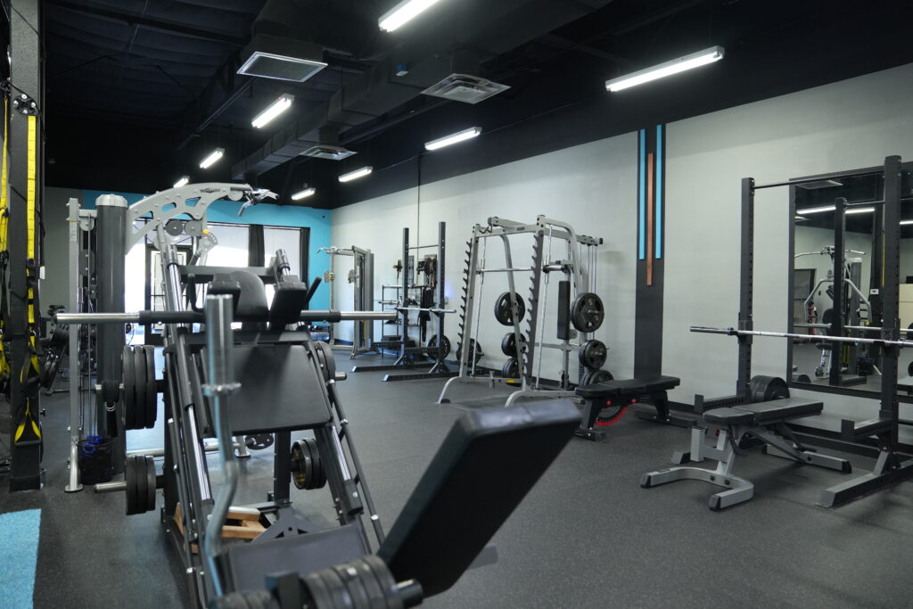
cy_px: 304
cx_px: 456
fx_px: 609
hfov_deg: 73.7
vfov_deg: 53.1
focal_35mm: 24
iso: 2500
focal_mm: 24
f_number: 2.8
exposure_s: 1/160
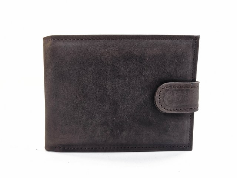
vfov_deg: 58.9
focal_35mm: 23
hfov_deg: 73.9
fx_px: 157
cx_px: 118
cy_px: 89
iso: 20
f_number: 1.7
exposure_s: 1/100
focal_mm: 6.3
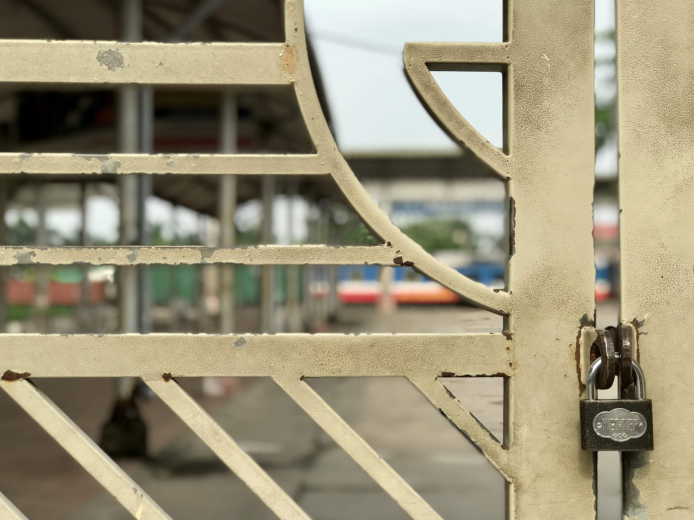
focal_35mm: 63
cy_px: 241
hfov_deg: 30.7
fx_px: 1263
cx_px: 359
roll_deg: +1.2
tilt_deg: +2.5
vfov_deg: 23.3
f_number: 2.8
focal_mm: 6.6
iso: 20
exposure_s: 1/479
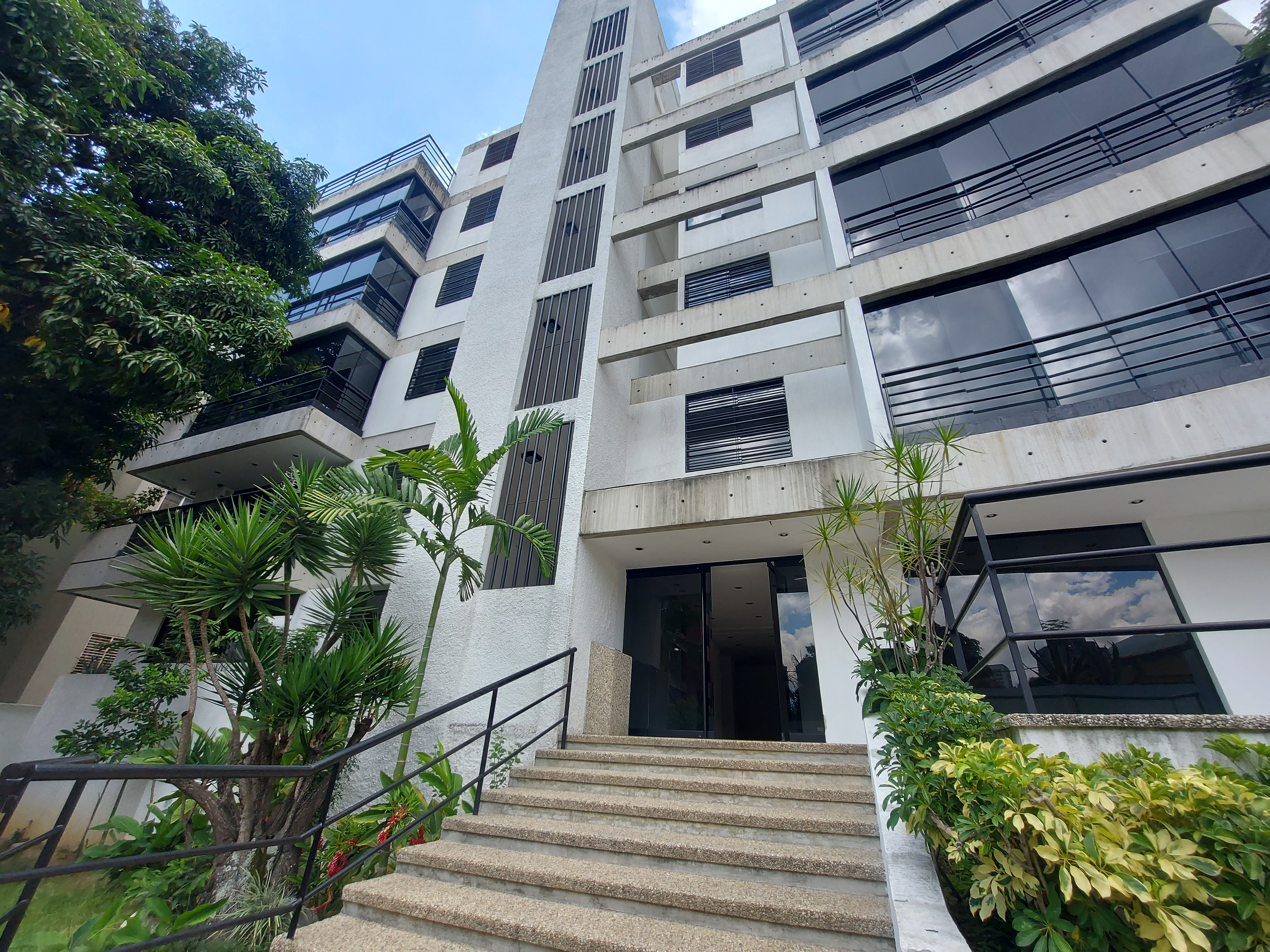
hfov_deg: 106.2
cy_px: 476
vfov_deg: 89.9
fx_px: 477
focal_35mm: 13
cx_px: 635
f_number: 2.2
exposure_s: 1/462
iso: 50
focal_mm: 1.74
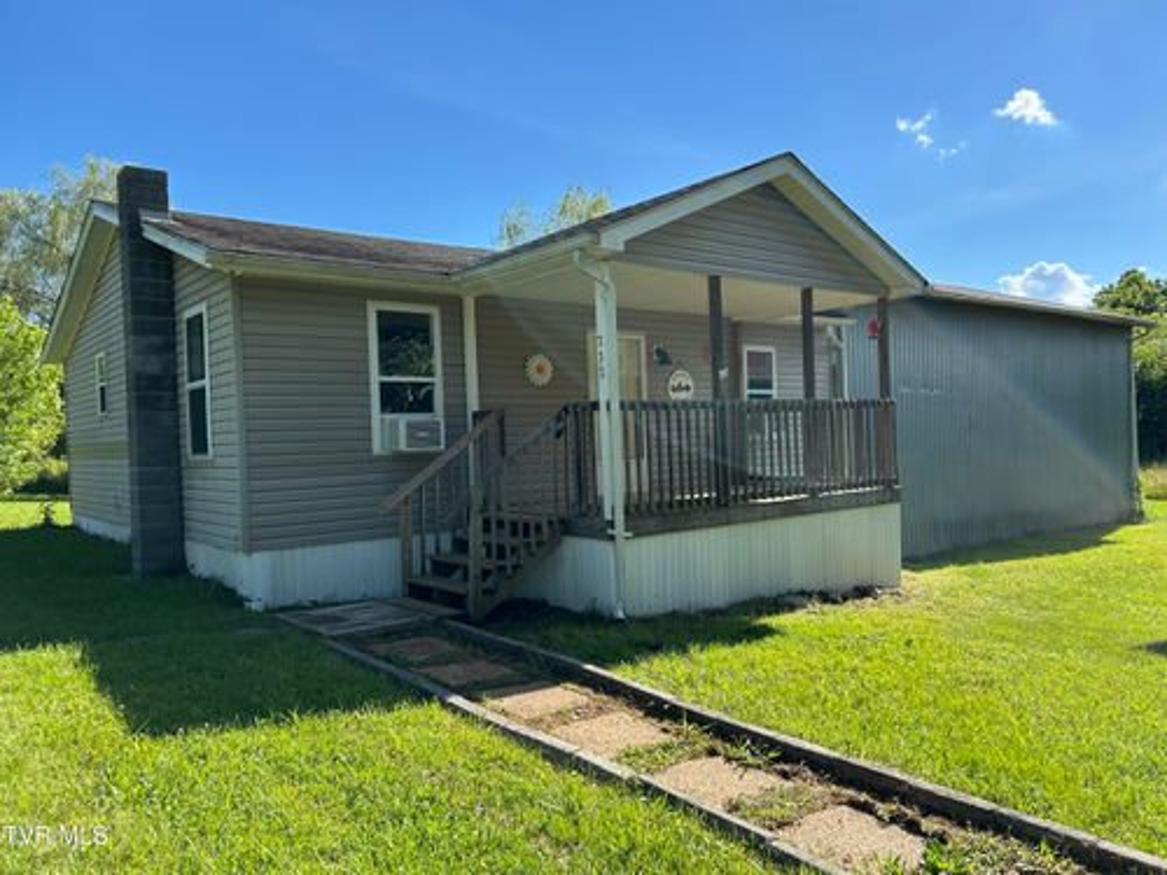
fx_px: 877
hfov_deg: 67.3
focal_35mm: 26
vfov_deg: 53.1
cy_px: 438
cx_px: 584
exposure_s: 1/2404
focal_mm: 5.7
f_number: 1.5
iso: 50
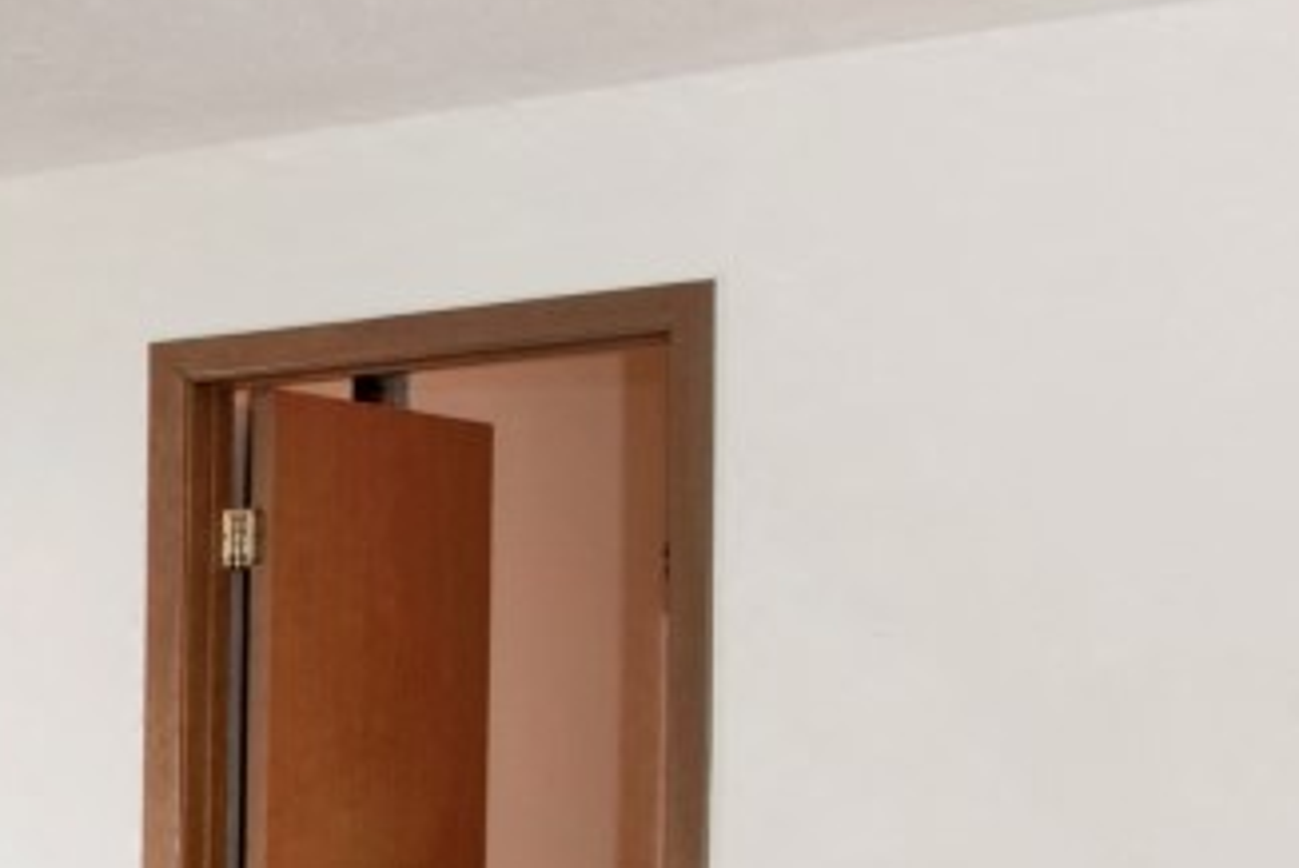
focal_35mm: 119
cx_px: -1291
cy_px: 1577
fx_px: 4298
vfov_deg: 10.8
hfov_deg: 14.4
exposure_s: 1/25
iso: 800
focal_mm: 24
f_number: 11
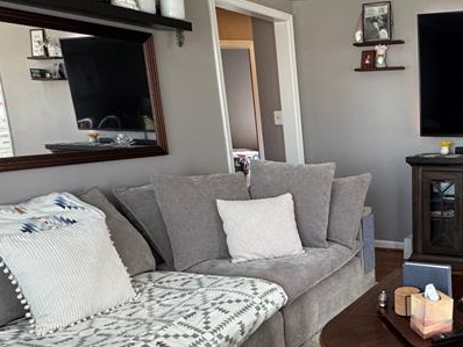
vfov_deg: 39.1
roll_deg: +0.2
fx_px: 482
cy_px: 239
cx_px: 423
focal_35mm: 36
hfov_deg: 46.0
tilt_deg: -15.9
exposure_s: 1/99
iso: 320
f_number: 2.2
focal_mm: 2.22
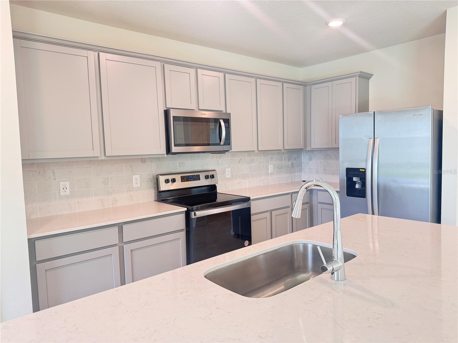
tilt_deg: -5.7
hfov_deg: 71.6
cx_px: 229
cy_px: 172
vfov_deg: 56.8
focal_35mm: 24
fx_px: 318
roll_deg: +1.2
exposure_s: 1/60
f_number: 1.78
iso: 200
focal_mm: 6.76
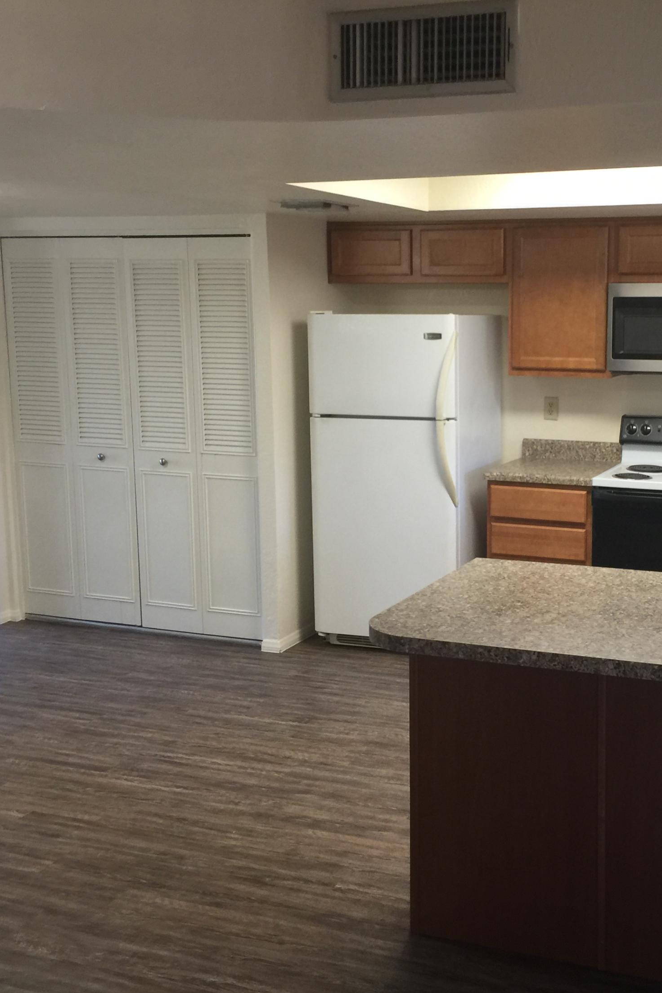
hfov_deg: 32.0
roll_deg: -1.8
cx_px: 495
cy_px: 491
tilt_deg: -5.3
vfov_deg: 47.4
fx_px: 1131
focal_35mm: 41
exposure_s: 1/30
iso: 50
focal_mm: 4.15
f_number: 2.2
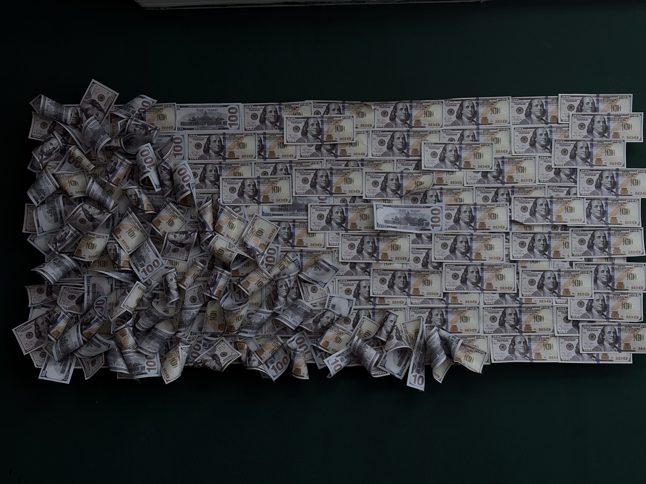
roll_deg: +1.3
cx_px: 323
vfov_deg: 28.0
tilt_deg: +5.1
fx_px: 970
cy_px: 242
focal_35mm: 52
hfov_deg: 36.8
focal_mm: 5.96
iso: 40
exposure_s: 1/100
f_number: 1.6
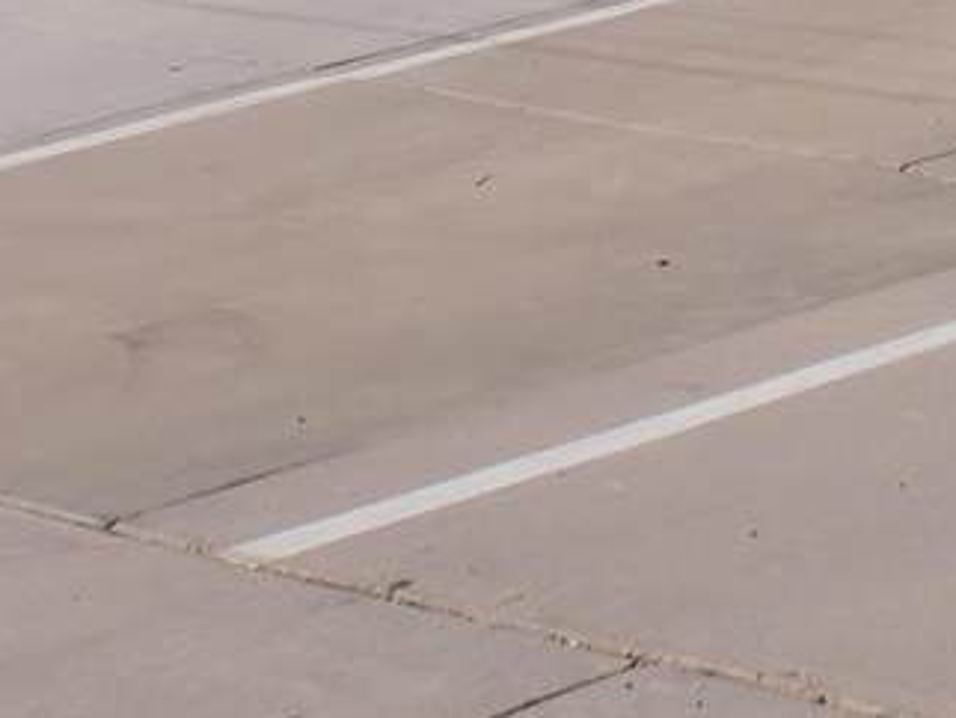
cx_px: 1446
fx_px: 3842
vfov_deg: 10.3
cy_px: -392
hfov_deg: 13.4
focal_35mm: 139
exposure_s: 1/800
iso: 64
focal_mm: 6.3
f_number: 5.6
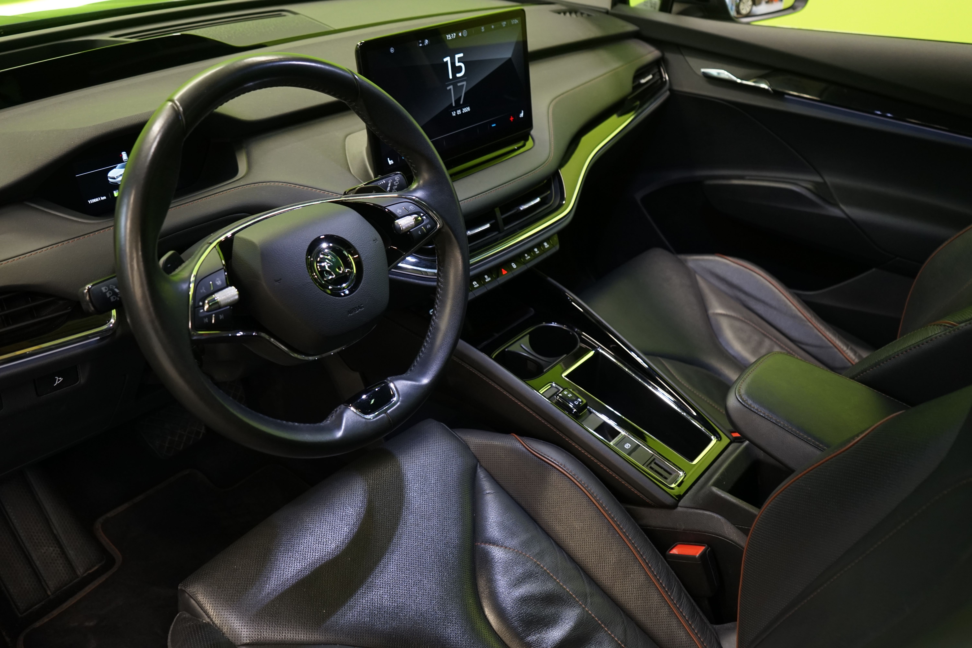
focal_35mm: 29
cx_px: 486
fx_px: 783
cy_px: 324
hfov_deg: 63.7
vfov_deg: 45.0
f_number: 5
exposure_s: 1/20
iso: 1000
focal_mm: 29
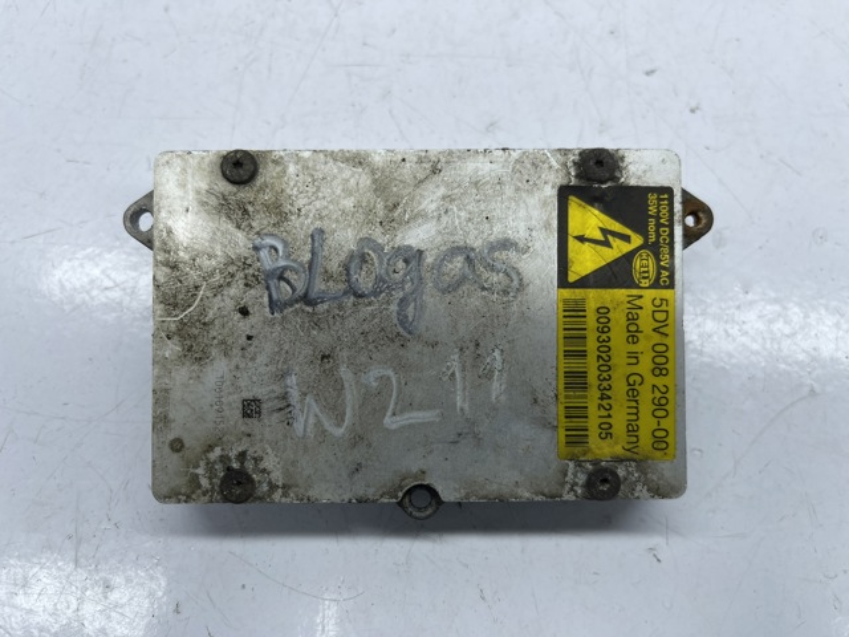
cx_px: 424
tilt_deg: -73.1
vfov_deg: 54.9
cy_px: 318
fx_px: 613
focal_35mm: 25
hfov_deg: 69.4
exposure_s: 1/446
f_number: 1.6
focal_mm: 5.1
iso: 32
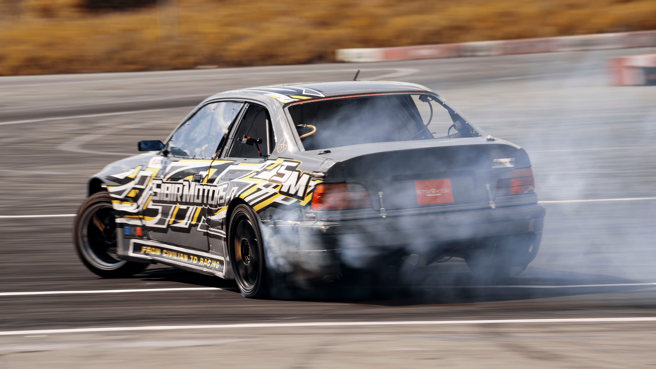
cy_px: 156
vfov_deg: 7.4
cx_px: 328
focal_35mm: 164
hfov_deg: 13.1
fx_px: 2861
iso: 100
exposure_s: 1/125
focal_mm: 105
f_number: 10
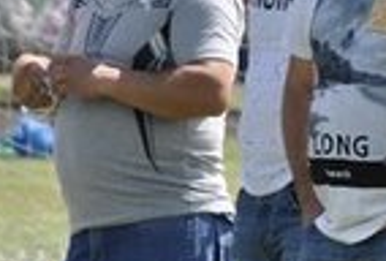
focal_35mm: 1369
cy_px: 198
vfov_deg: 1.0
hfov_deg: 1.5
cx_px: 299
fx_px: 14741
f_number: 5.6
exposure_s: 1/640
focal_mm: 200
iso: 200
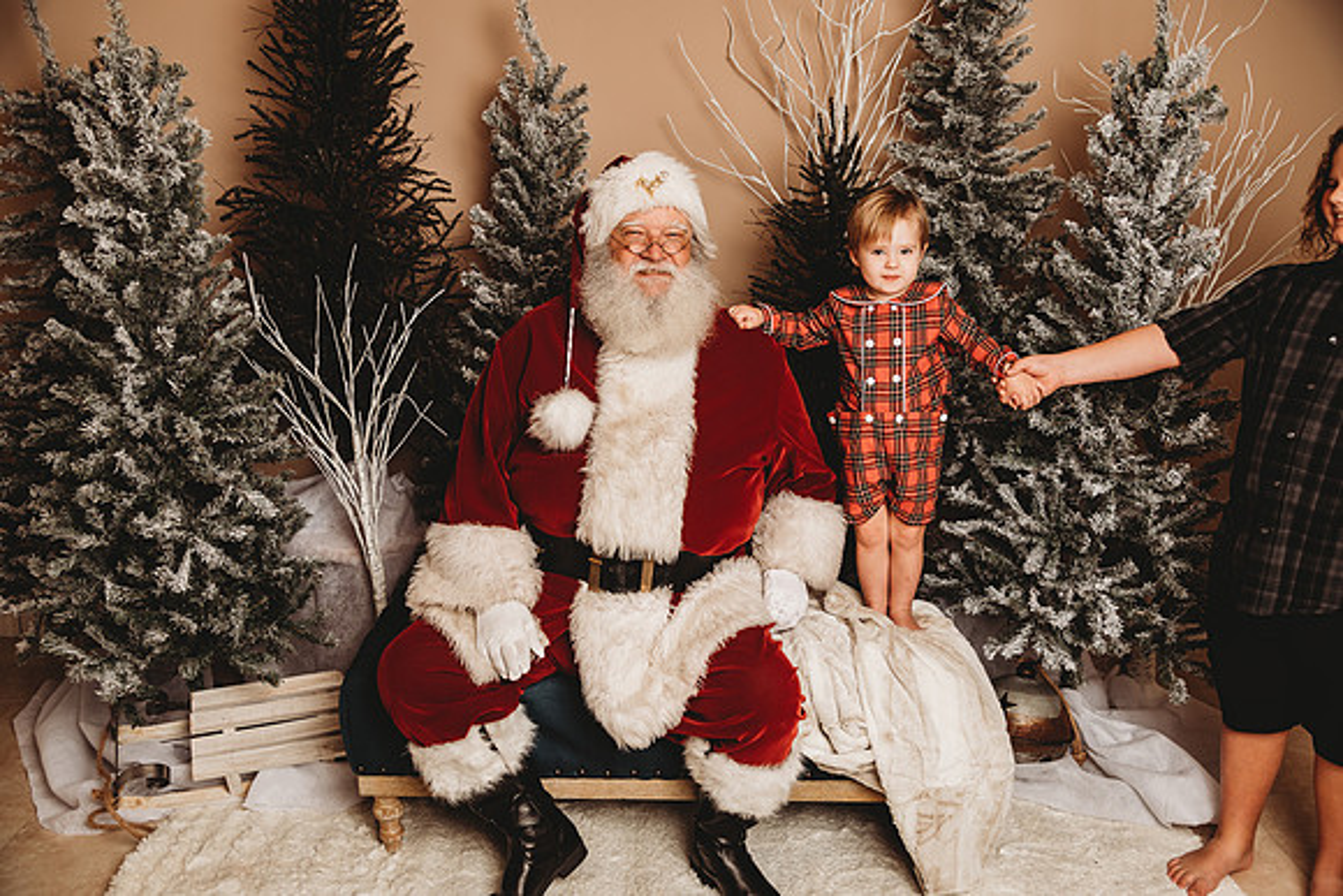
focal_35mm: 31
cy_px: 448
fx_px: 1157
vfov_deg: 42.3
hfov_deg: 60.3
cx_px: 672
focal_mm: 31
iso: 100
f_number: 4
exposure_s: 1/160
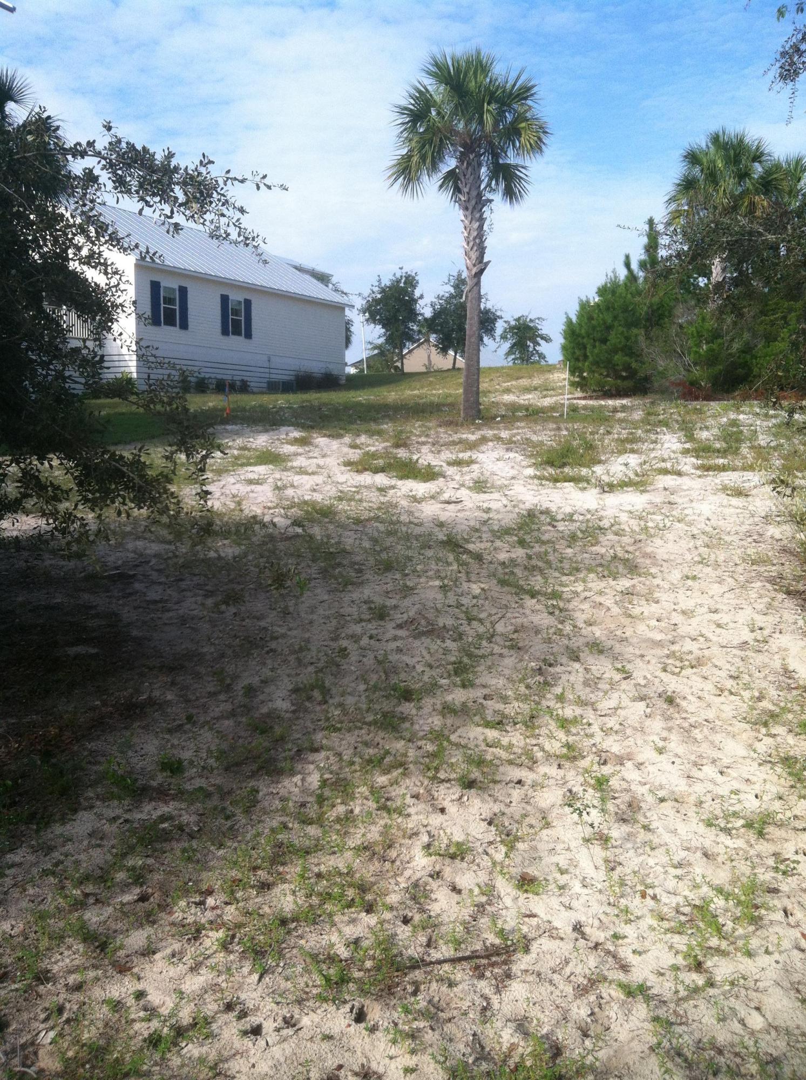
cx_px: 403
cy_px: 540
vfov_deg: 52.7
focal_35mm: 35
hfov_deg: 40.6
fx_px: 1090
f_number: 2.8
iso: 80
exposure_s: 1/938
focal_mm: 3.85
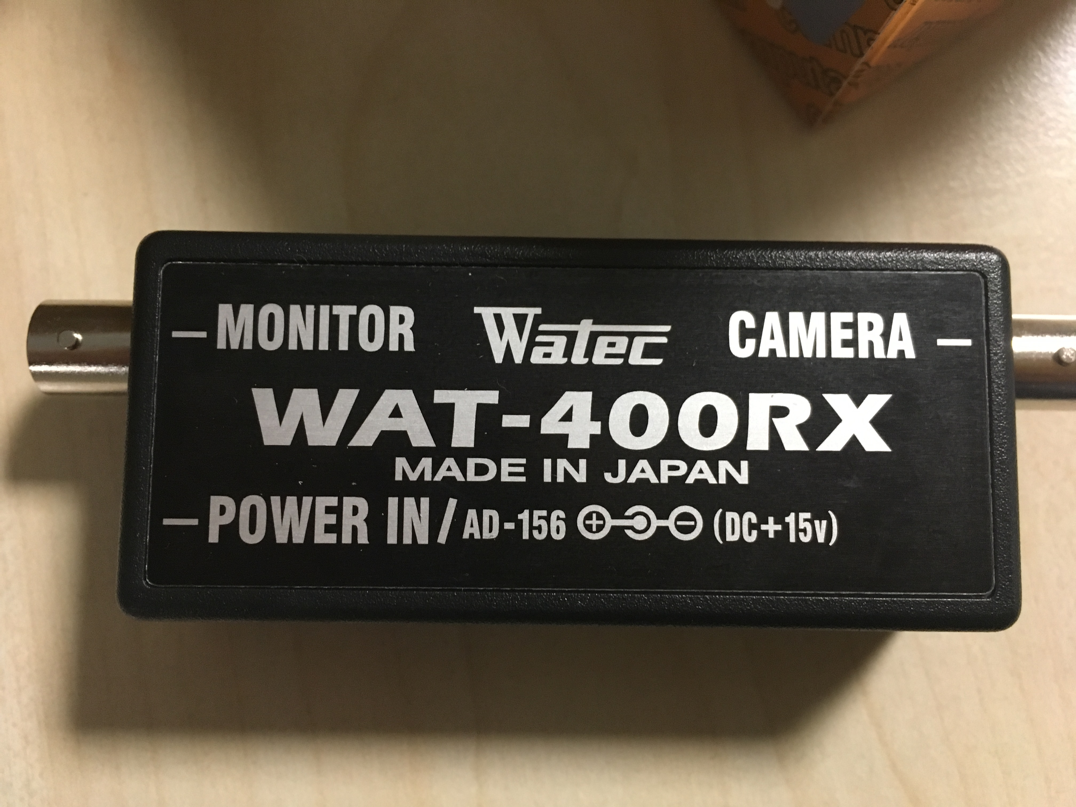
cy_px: 404
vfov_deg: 48.2
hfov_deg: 61.7
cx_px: 538
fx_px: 901
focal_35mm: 29
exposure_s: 1/20
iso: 200
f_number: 2.2
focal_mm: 4.15
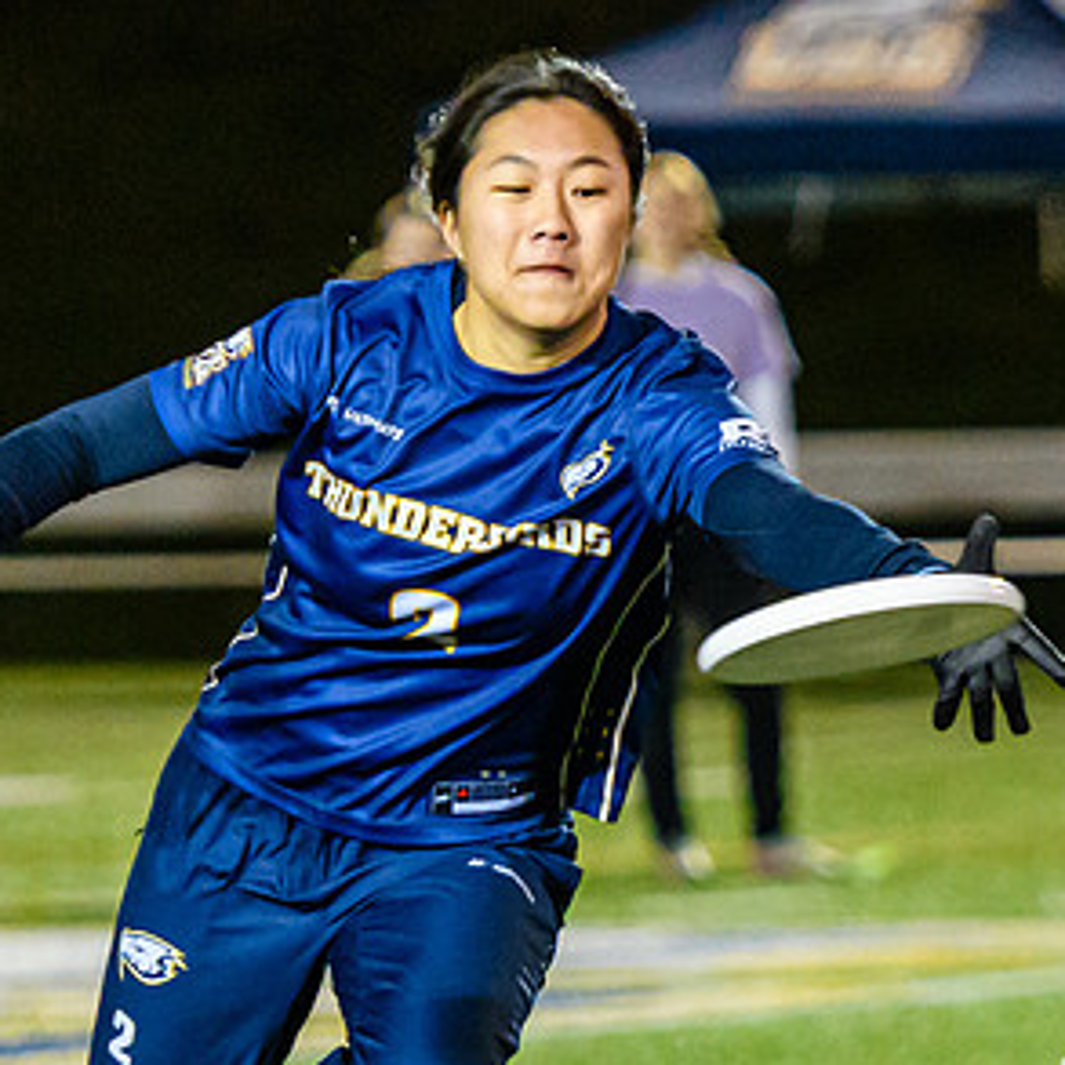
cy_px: 450
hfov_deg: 3.2
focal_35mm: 556
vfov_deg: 3.2
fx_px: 19353
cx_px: 513
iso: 4000
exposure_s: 1/800
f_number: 3.2
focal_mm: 135
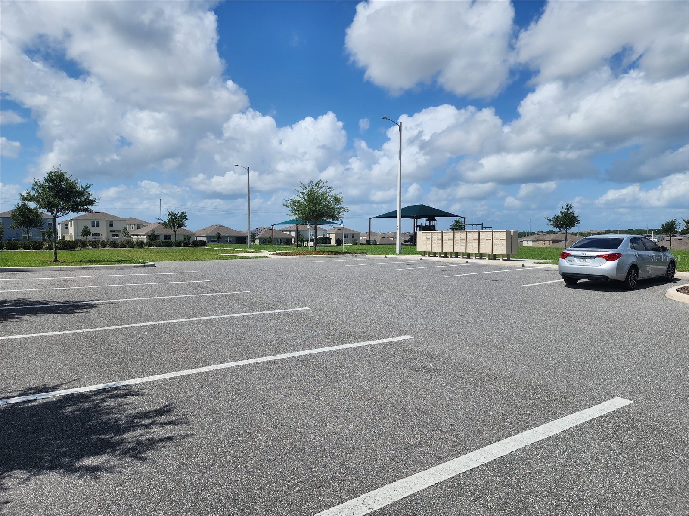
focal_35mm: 23
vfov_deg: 58.9
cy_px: 258
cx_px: 344
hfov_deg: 73.9
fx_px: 458
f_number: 1.8
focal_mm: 6.4
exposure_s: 1/1859
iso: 12
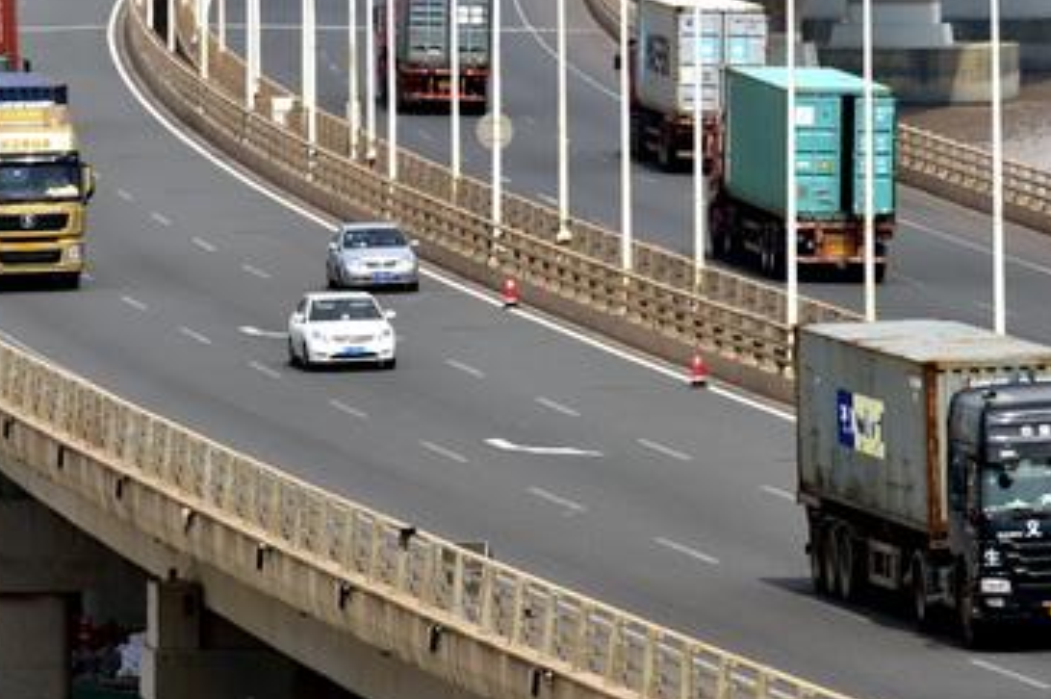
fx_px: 15400
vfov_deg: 2.6
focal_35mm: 528
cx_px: 557
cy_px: 131
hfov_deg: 3.9
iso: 125
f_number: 13
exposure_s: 1/250
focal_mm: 300
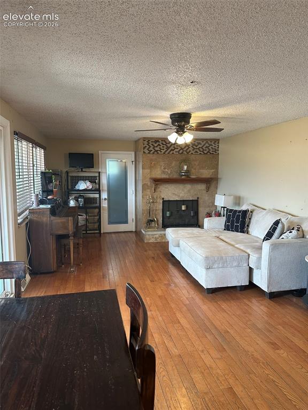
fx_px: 285
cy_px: 205
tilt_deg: -6.8
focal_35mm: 24
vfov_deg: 71.6
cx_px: 154
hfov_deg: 56.8
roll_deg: -1.0
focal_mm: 6.86
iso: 160
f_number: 1.78
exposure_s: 1/60
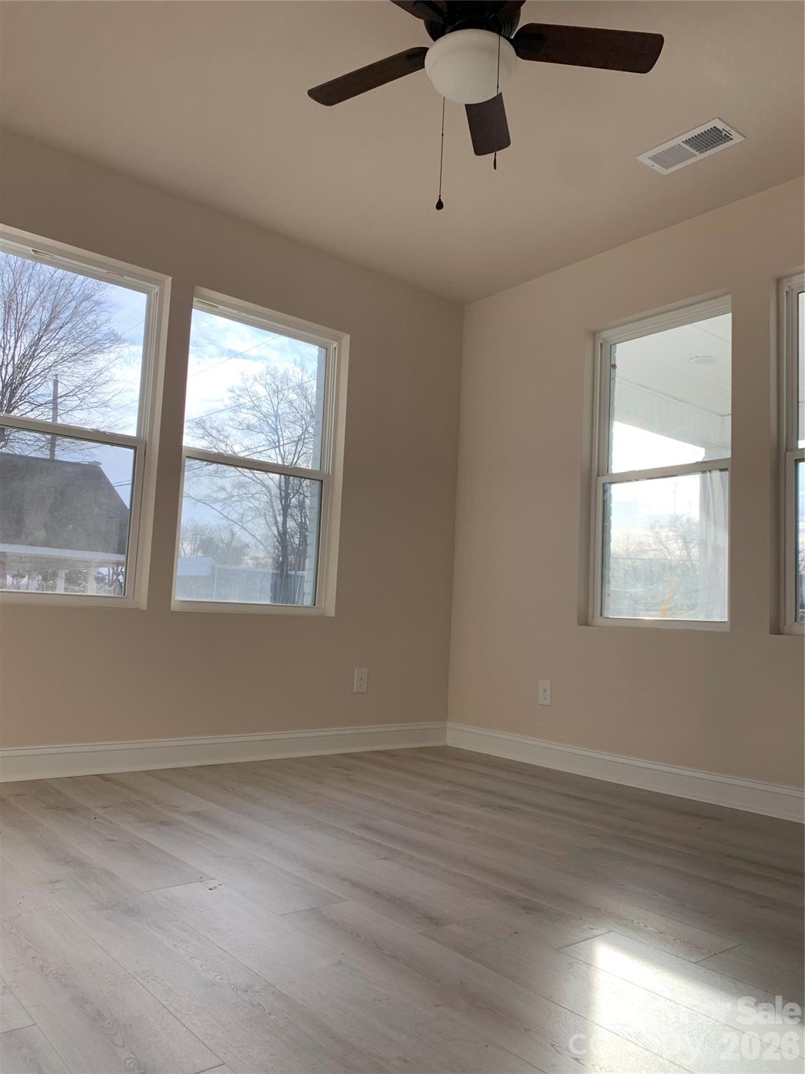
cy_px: 537
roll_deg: -2.2
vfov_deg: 67.3
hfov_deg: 53.1
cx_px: 402
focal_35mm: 26
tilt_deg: +6.2
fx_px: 806
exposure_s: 1/369
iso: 25
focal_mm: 4.25
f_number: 1.8
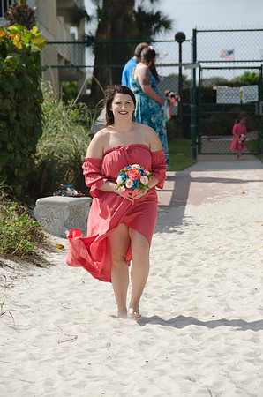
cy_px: 198
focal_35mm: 225
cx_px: 132
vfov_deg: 9.2
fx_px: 2477
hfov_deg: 6.1
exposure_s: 1/250
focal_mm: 150
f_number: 9
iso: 100
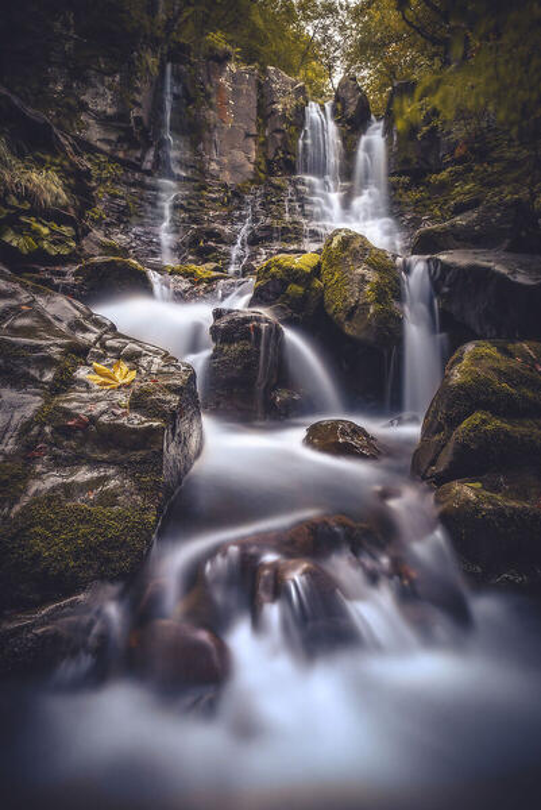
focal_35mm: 17
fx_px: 383
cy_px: 405
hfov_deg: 70.5
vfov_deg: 93.2
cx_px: 270
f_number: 6.3
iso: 500
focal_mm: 17
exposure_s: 25
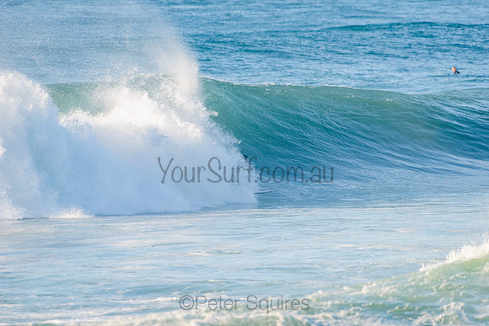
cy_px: 163
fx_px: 6793
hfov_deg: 4.1
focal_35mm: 500
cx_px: 244
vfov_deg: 2.8
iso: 280
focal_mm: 500
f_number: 5.6
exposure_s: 1/1600
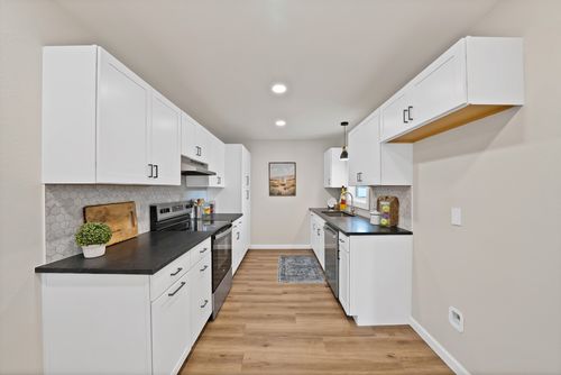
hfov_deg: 112.6
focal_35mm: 12
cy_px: 188
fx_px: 187
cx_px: 280
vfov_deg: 90.1
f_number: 9
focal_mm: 12
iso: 640
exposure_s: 1/2
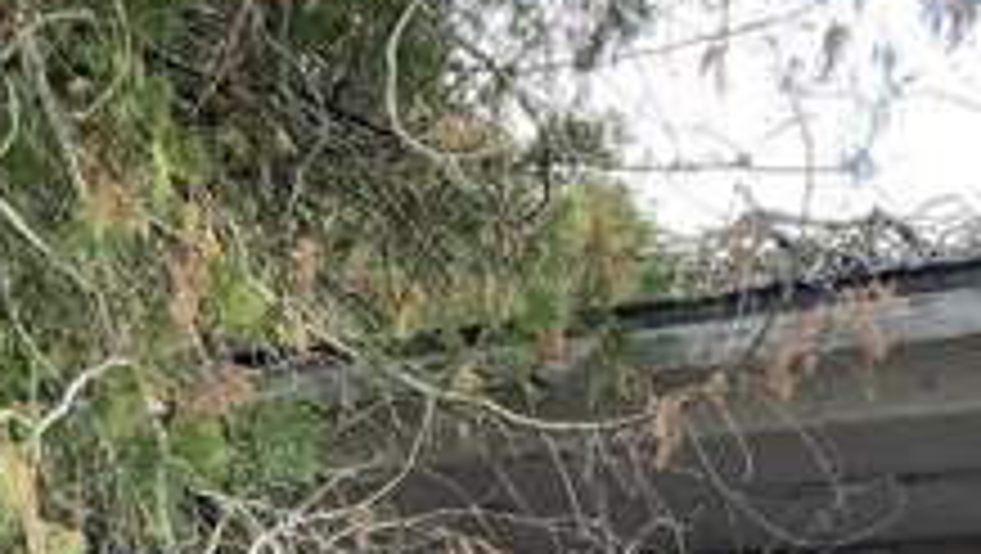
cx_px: 513
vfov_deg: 10.1
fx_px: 3020
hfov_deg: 18.5
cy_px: 887
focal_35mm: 116
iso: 50
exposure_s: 1/122
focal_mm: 3
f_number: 1.8
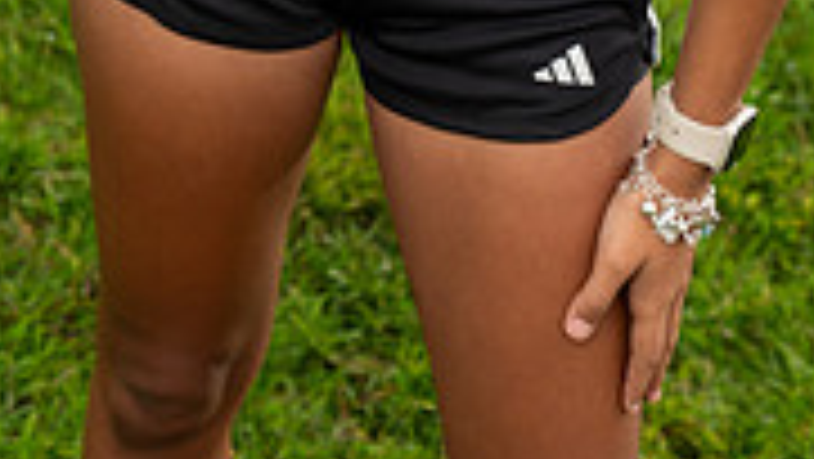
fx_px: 3606
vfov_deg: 7.0
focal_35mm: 167
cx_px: 441
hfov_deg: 12.9
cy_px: -518
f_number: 5.6
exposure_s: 1/200
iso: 250
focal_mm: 64
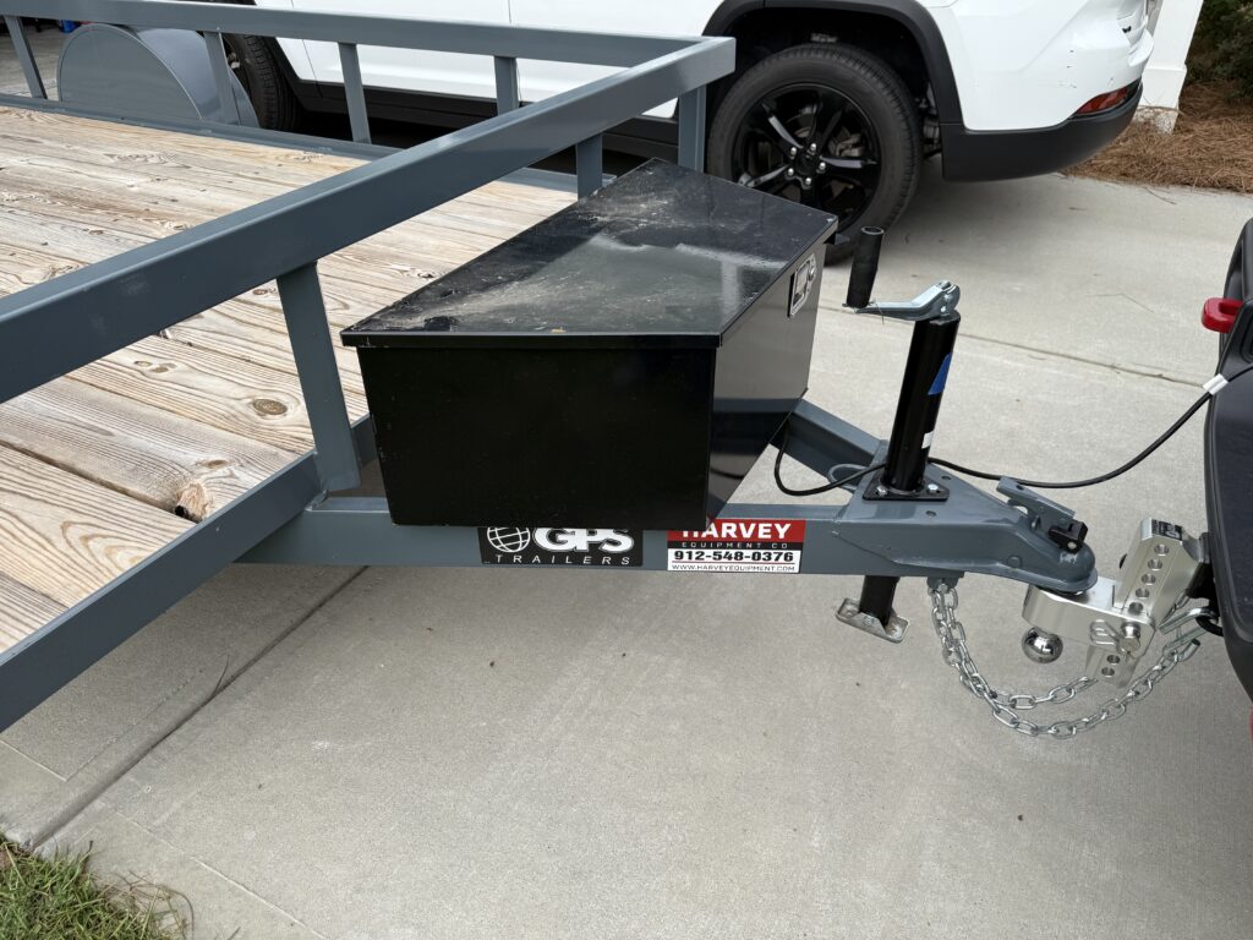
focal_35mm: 24
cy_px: 470
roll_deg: +0.3
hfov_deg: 71.6
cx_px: 626
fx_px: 869
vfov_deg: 56.8
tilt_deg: -32.7
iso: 80
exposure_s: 1/1211
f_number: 1.78
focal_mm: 6.76
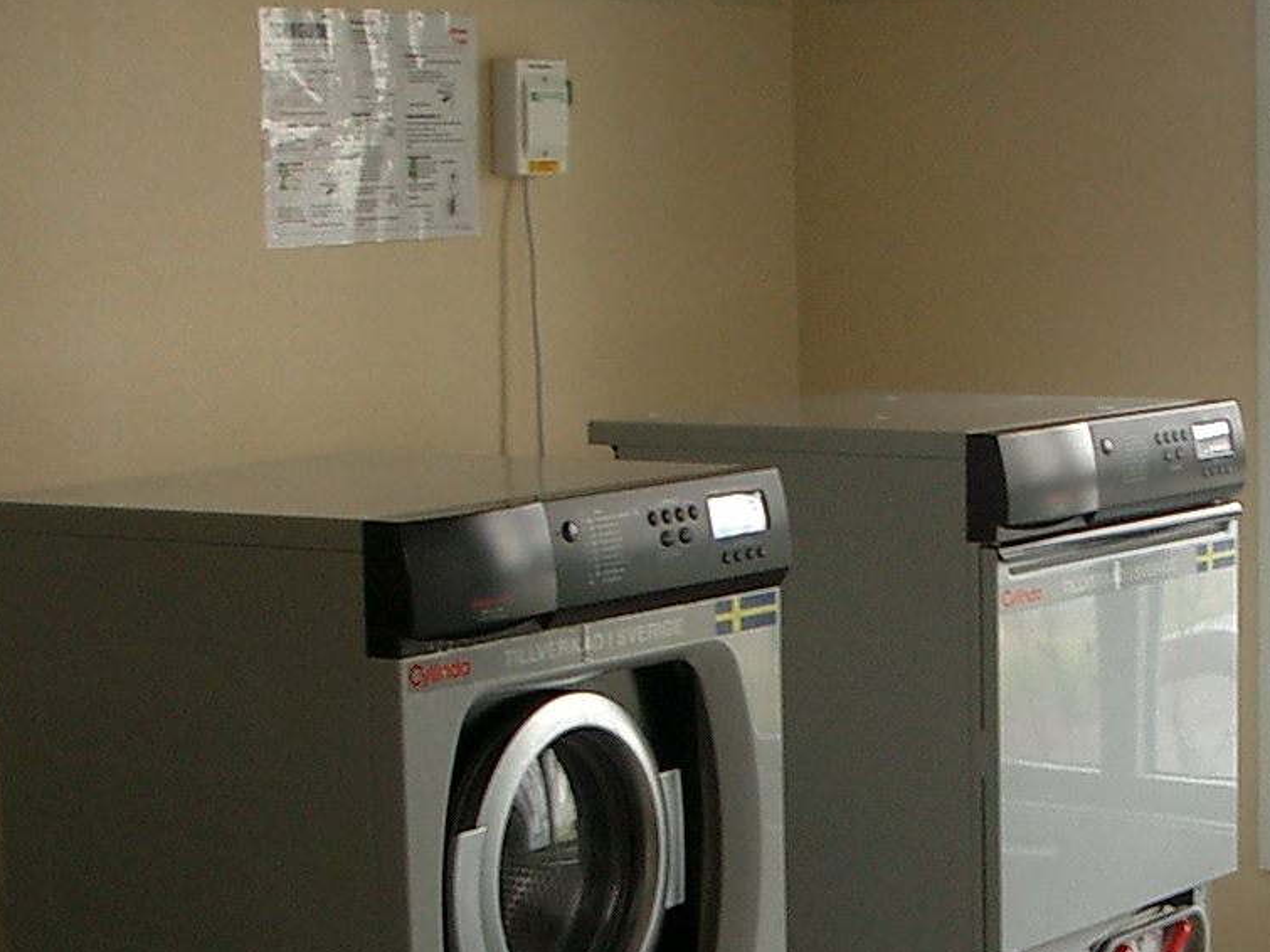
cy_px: 718
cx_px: 905
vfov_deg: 15.5
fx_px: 3485
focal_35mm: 95
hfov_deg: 20.5
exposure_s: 1/60
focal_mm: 5.8
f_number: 2.6
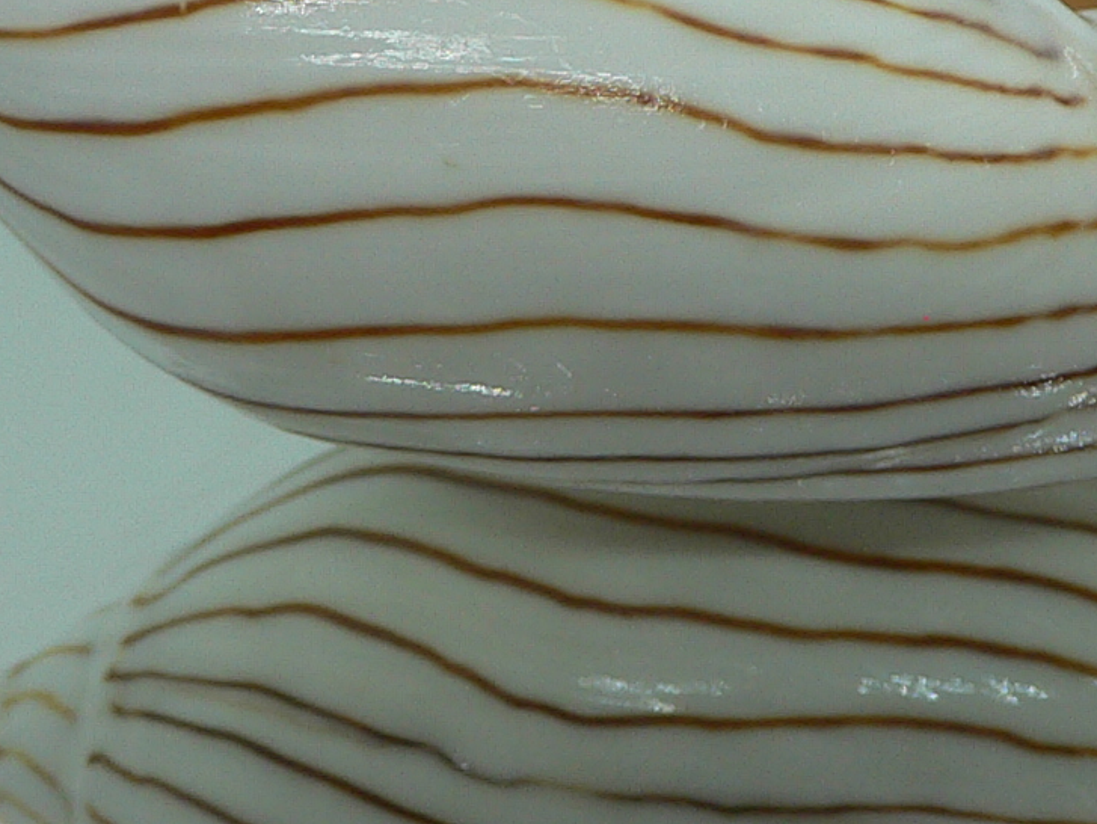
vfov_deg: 15.1
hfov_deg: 20.1
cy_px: 94
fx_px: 3076
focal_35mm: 97
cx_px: 756
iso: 80
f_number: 2.8
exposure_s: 1/60
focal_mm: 4.6
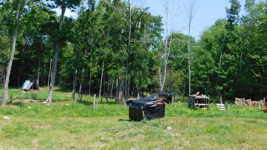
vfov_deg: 24.3
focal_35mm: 49
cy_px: 49
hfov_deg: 42.1
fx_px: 347
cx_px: 125
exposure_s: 1/800
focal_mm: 7.1
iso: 125
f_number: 3.6
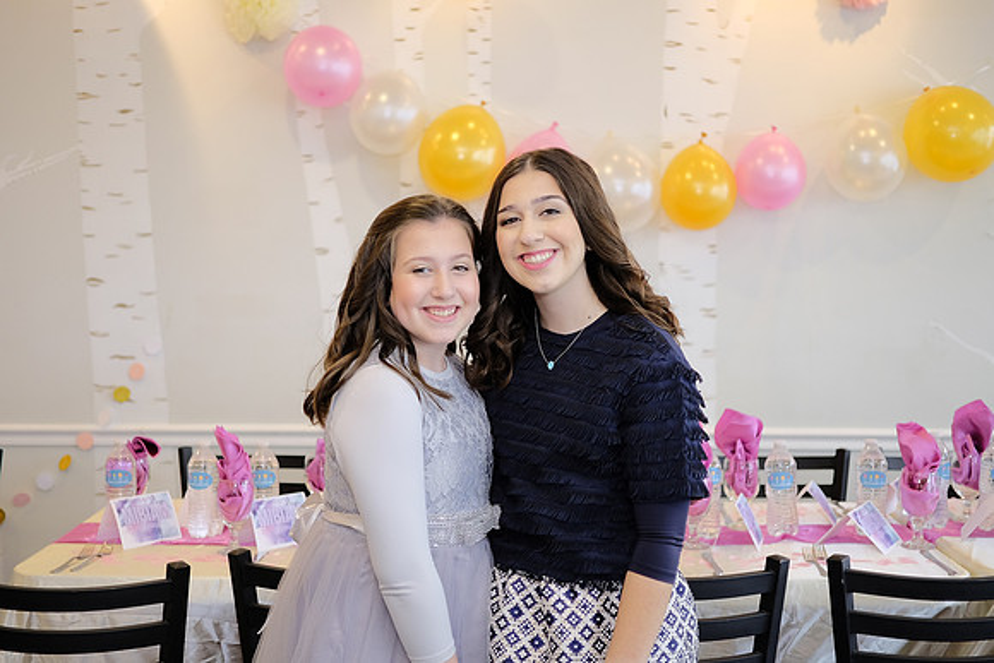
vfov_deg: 28.1
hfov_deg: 41.1
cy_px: 332
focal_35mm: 48
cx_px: 497
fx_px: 1326
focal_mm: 32
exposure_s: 1/180
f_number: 1.8
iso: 800
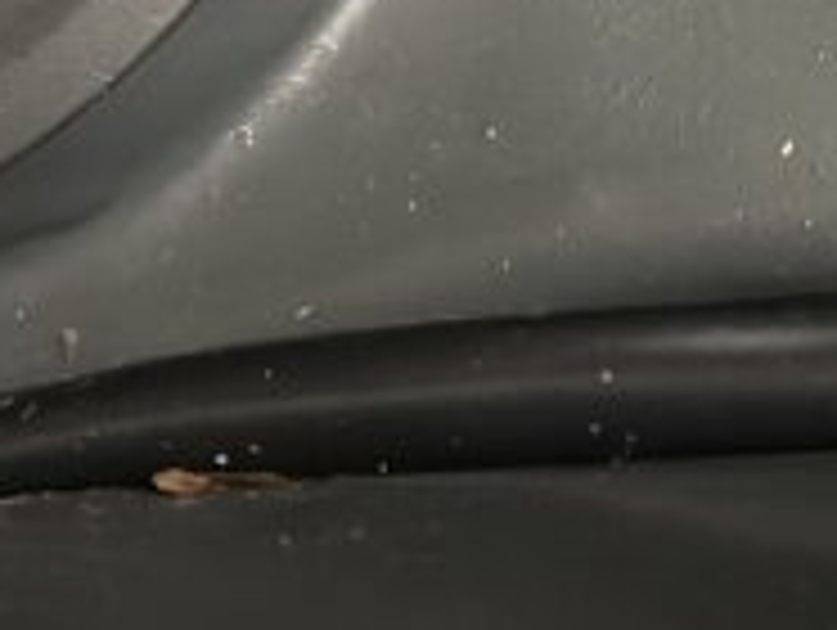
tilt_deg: -69.7
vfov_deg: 8.9
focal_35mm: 165
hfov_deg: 11.3
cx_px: 1382
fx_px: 3995
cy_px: -140
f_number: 1.78
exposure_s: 1/33
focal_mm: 6.86
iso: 640
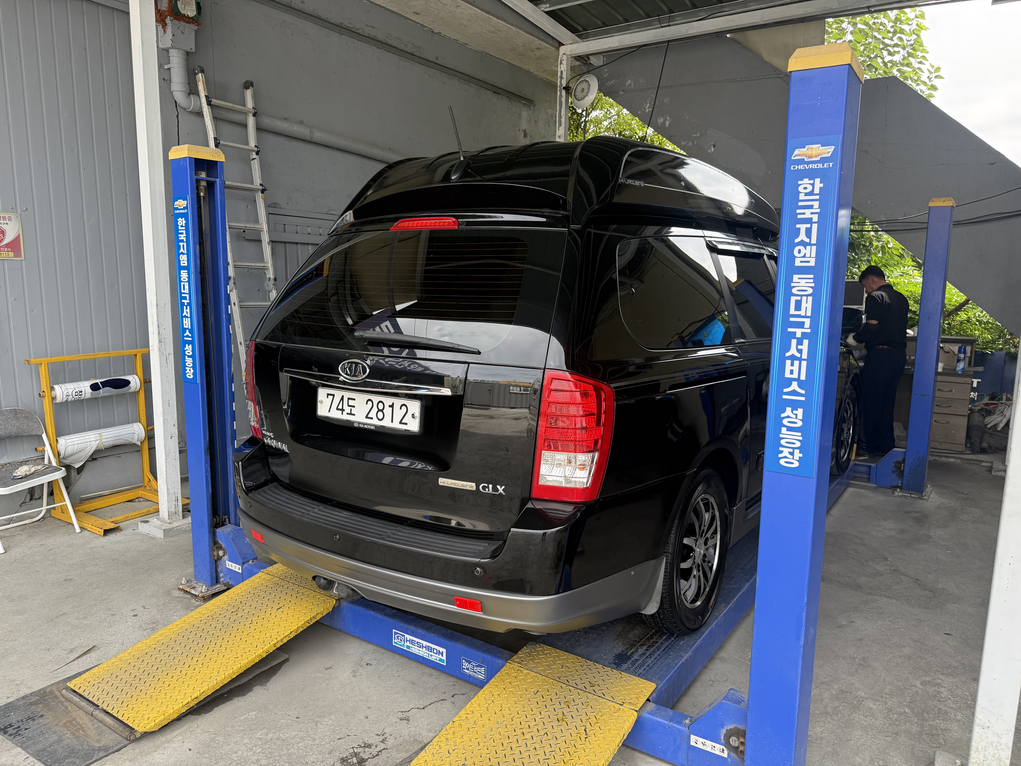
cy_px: 383
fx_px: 708
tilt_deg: -8.2
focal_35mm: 24
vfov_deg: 56.8
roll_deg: -0.3
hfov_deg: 71.6
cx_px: 510
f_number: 1.78
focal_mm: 6.76
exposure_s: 1/643
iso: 100
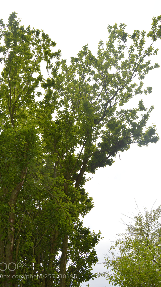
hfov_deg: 40.2
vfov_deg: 66.1
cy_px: 144
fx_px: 220
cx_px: 79
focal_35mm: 29
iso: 100
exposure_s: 1/200
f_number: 8
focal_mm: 18
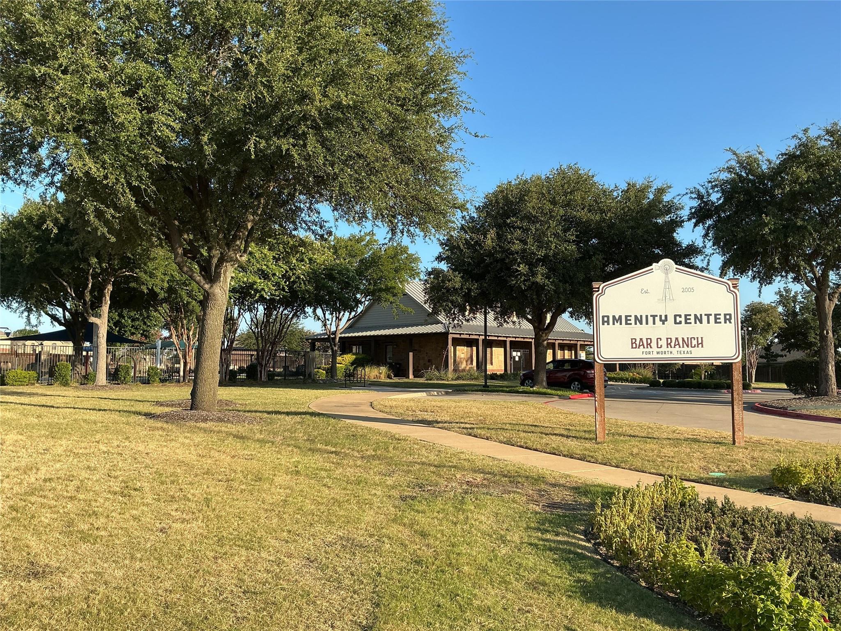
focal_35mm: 29
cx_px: 420
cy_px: 316
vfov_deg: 48.2
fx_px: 705
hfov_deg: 61.7
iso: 25
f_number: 1.8
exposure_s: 1/842
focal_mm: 3
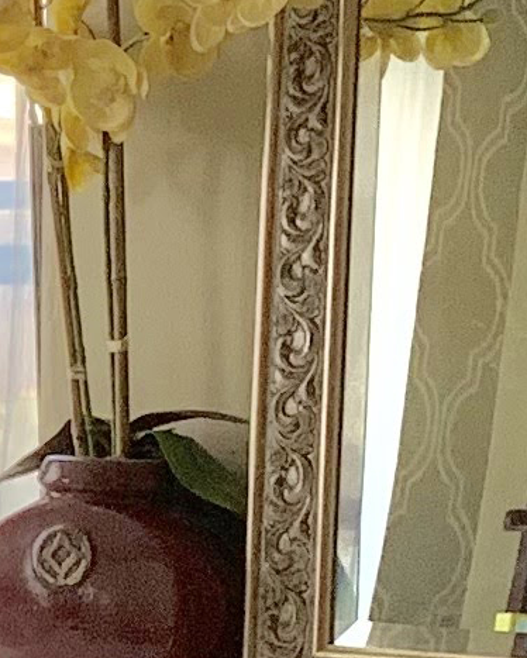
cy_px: 344
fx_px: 4267
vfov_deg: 8.8
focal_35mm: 219
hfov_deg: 6.5
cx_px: -1050
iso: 100
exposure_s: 1/109
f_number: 1.8
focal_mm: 4.25
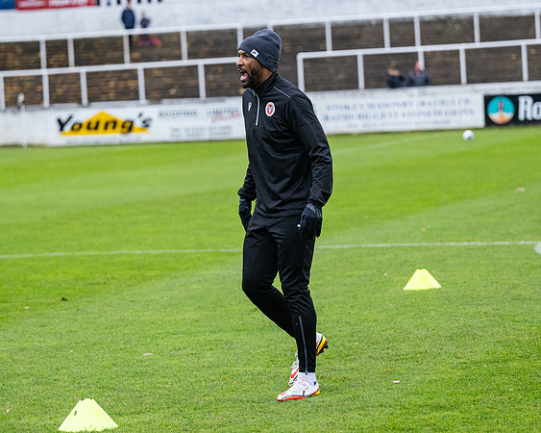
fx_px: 2759
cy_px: 216
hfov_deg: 11.2
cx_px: 252
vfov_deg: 9.0
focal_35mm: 172
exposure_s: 1/1000
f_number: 2.8
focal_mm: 102
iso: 1000
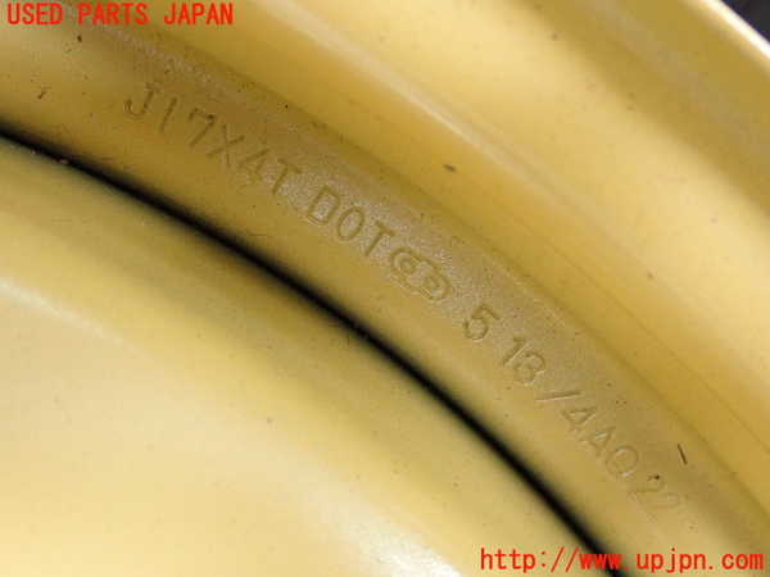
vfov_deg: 32.9
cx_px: 385
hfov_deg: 42.9
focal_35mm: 44
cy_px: 288
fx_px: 979
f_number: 2.9
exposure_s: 1/125
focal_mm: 7.84
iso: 1000
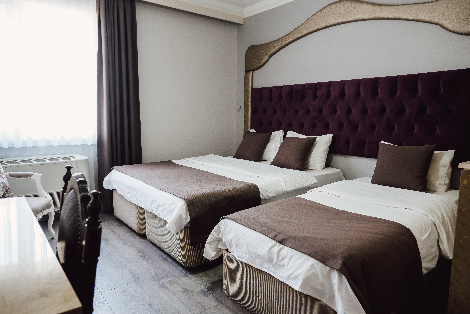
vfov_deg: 53.1
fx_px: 313
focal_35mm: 24
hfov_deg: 73.7
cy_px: 157
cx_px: 235
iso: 400
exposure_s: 1/15
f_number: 4
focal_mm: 16
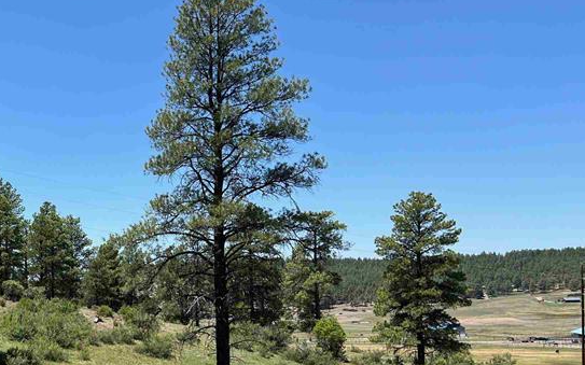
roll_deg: +1.3
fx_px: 829
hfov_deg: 36.5
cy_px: 315
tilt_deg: -0.6
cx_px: 62
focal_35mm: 52
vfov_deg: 24.3
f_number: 1.5
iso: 50
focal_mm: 5.7
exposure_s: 1/2762
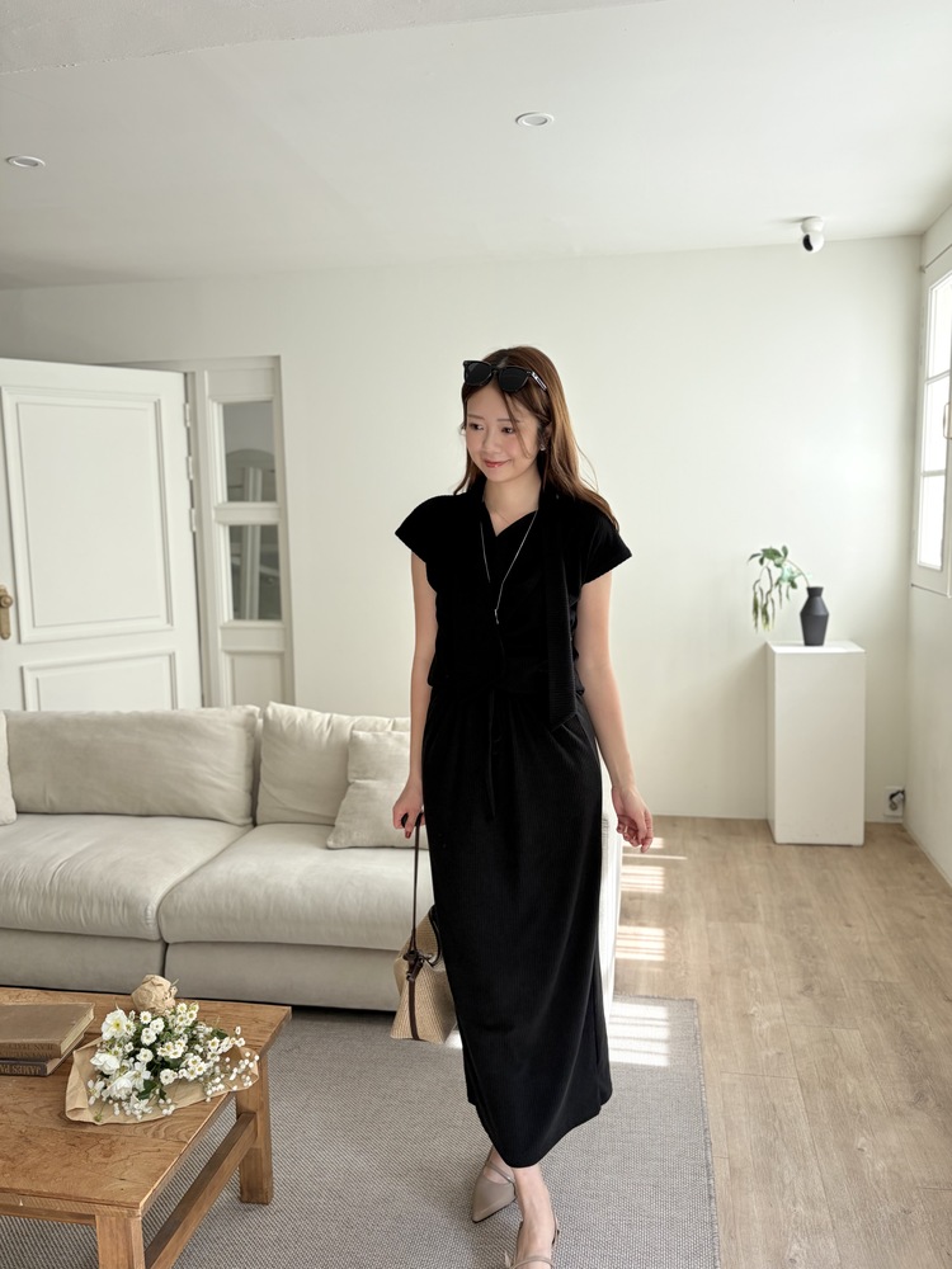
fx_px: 953
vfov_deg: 67.3
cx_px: 476
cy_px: 634
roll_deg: +2.6
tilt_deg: -6.4
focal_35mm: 26
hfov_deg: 53.1
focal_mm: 5.96
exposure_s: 1/132
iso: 32
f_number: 1.6
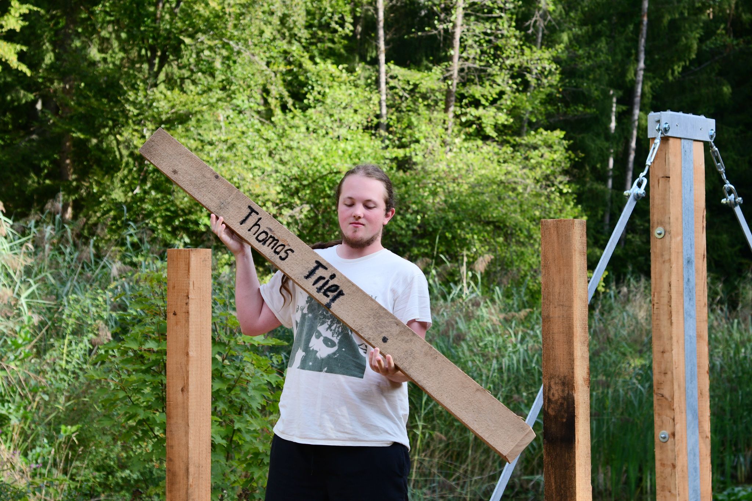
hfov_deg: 23.4
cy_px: 250
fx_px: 1817
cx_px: 376
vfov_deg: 15.7
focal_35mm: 87
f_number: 4.8
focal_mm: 58
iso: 320
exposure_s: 1/750
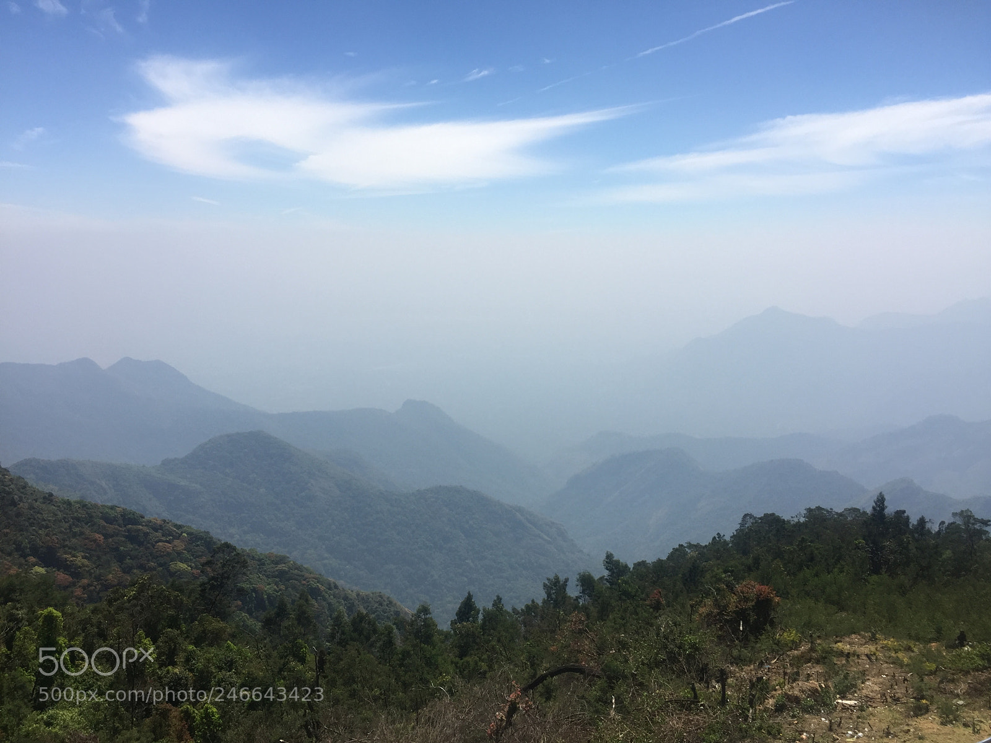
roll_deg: +0.4
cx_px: 496
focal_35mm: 29
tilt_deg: -7.5
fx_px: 830
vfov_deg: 48.2
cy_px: 372
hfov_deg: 61.7
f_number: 2.2
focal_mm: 4.15
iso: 32
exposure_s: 1/2083
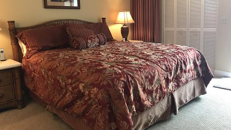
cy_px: 52
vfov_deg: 37.6
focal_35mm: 31
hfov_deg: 62.6
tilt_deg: -10.1
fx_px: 190
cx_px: 114
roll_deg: +2.4
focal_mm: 3.99
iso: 64
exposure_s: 1/15
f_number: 1.8
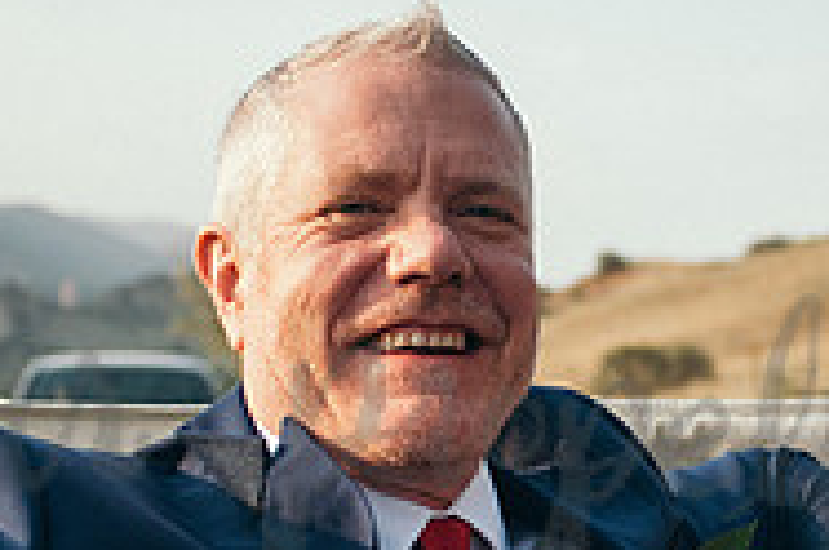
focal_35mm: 87
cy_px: 404
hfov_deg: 23.1
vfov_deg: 15.6
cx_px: 669
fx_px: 2000
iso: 1000
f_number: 2.8
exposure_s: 1/8000
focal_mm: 28
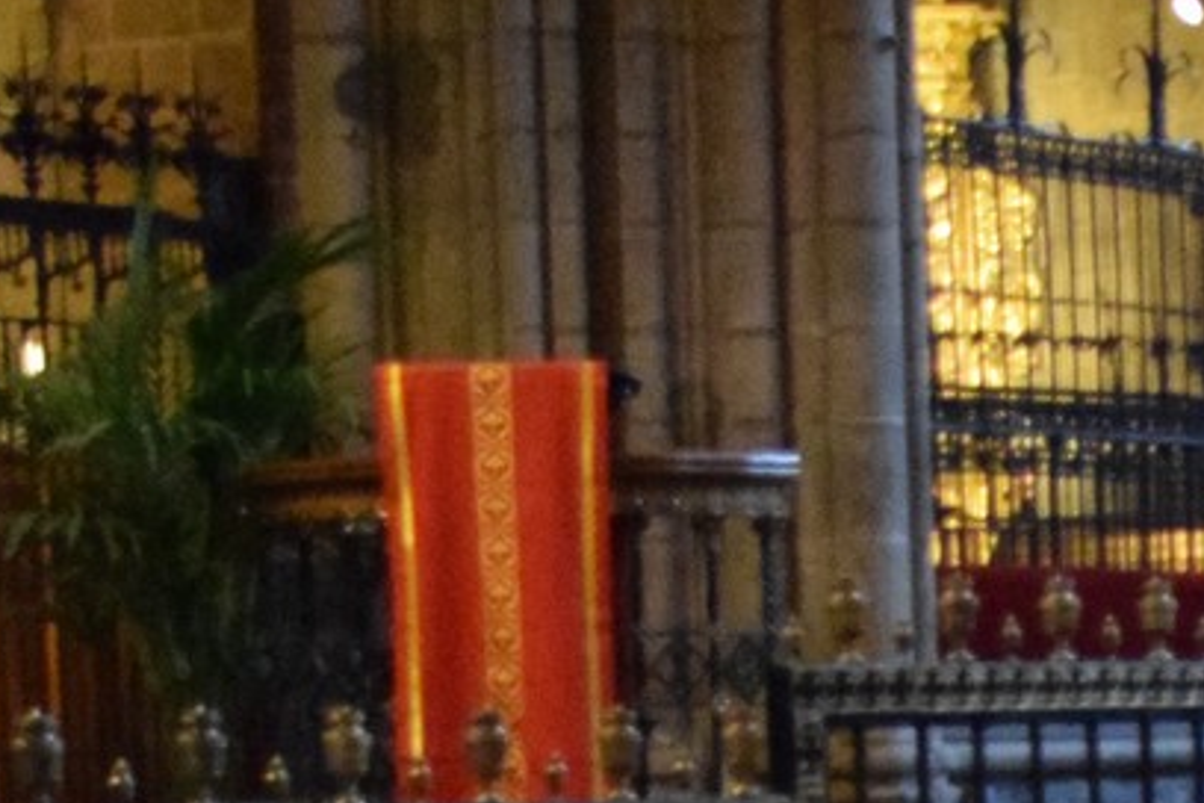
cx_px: 1965
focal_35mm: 143
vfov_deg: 9.1
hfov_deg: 13.3
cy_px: 1479
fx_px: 4782
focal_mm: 18
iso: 6400
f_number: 3.5
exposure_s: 1/50
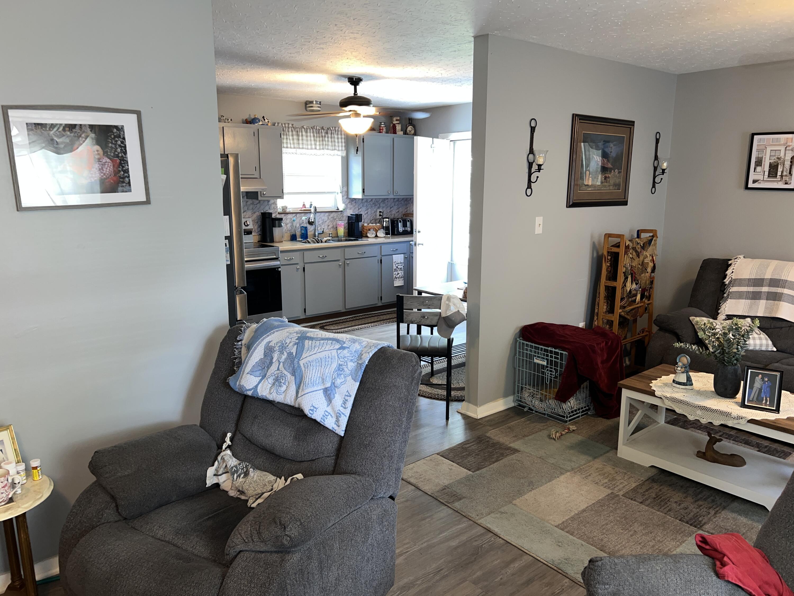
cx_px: 397
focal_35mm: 26
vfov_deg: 53.1
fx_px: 596
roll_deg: +0.0
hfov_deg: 67.3
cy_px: 298
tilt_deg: -10.3
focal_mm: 5.7
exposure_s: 1/17
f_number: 1.5
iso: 64
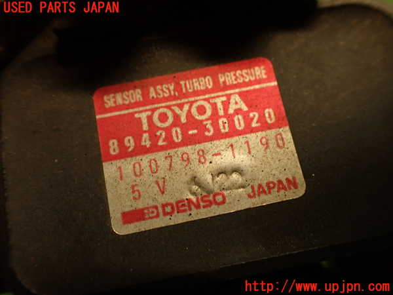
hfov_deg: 56.8
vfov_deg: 44.2
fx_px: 363
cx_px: 196
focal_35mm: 32
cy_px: 148
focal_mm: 5.79
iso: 250
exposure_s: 1/30
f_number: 2.4
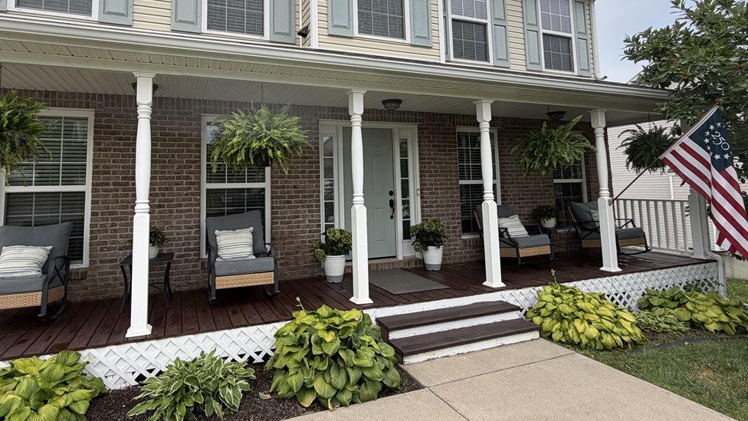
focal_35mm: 20
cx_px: 326
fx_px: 397
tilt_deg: +6.7
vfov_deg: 55.1
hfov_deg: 86.2
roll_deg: +1.5
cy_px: 153
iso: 50
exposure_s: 1/502
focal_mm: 2.22
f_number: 2.2
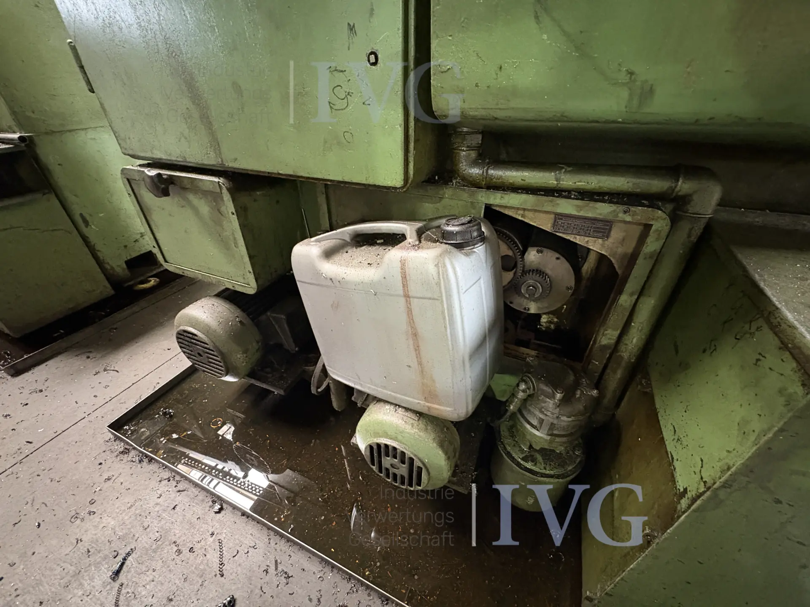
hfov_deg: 102.1
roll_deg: +1.0
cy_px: 304
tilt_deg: -34.7
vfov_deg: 85.7
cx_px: 405
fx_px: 328
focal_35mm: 14
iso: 1000
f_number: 2.2
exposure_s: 1/33
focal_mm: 2.22
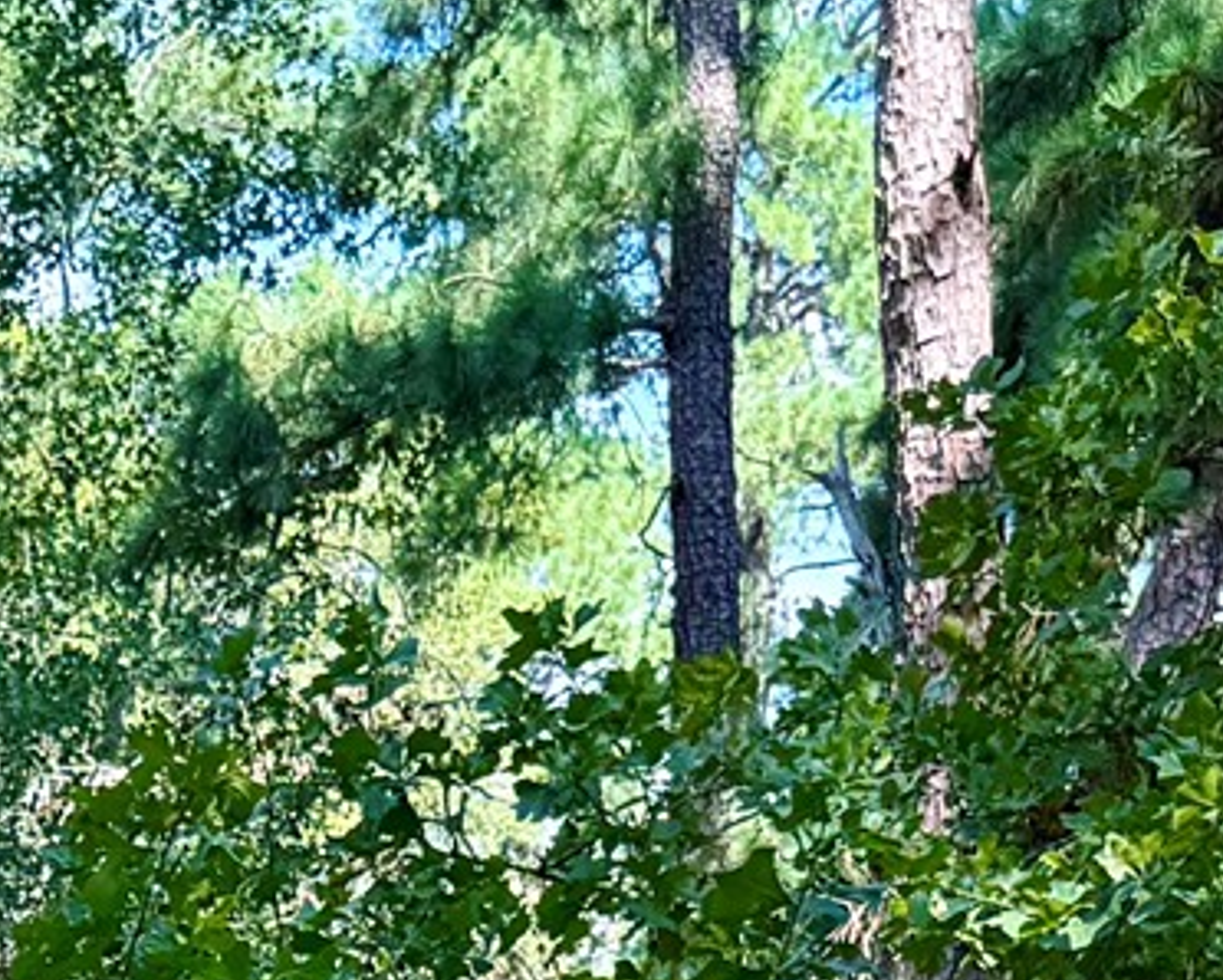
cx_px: -434
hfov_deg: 14.2
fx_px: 4672
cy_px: 2348
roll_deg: +0.1
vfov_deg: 10.4
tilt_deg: -14.9
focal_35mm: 129
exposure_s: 1/372
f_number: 1.78
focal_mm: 6.76
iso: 80
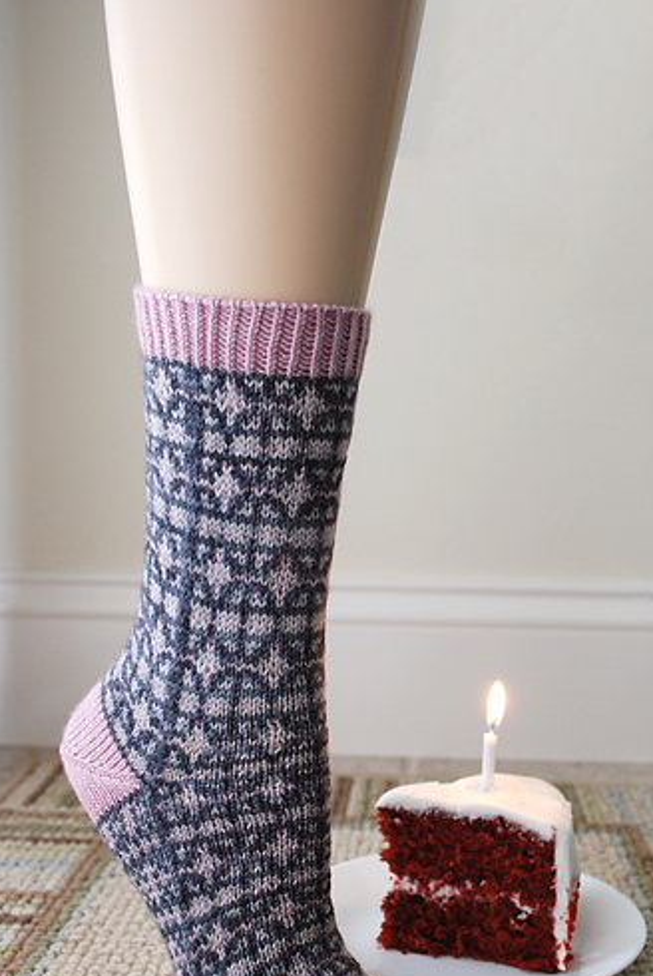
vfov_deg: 41.5
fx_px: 1275
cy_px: 621
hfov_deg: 28.7
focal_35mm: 47
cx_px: 394
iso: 400
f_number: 4
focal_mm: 24
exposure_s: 1/40
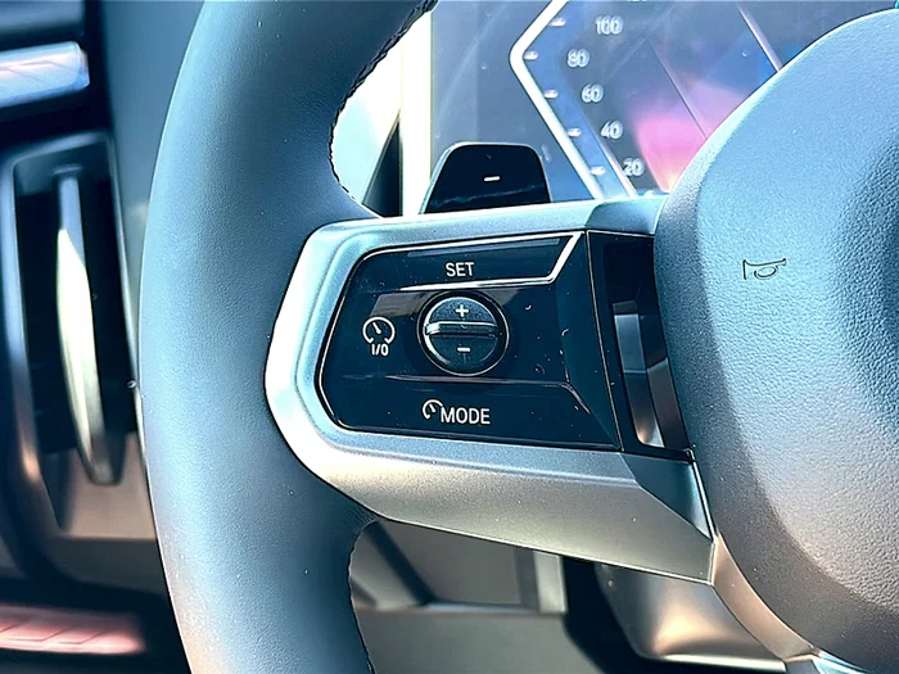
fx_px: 1195
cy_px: 337
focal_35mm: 46
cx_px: 450
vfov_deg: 31.5
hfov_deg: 41.2
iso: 64
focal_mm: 6.86
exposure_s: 1/90
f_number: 1.78
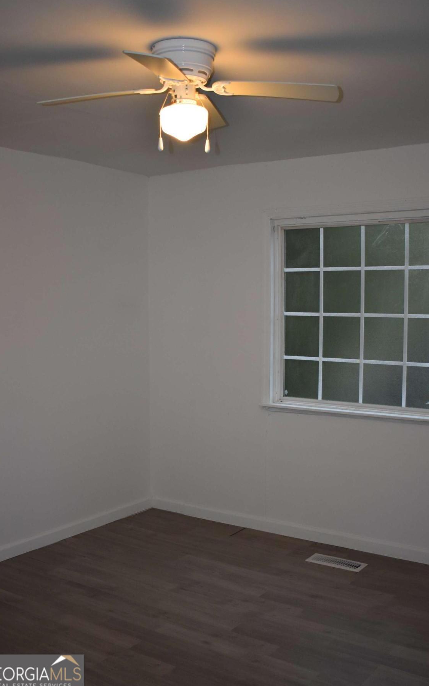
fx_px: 721
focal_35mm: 39
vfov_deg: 50.9
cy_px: 343
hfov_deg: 33.2
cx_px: 211
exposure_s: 1/160
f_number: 4
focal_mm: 25
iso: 800
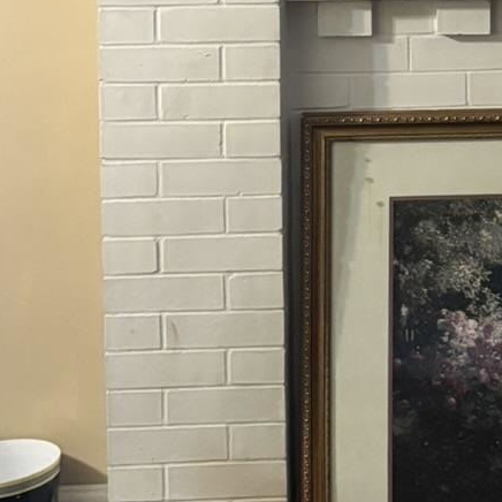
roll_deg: +0.1
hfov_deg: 15.1
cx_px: 714
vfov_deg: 15.6
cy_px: -79
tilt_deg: -2.5
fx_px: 1772
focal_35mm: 108
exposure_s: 1/60
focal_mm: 5.96
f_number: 1.6
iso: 500
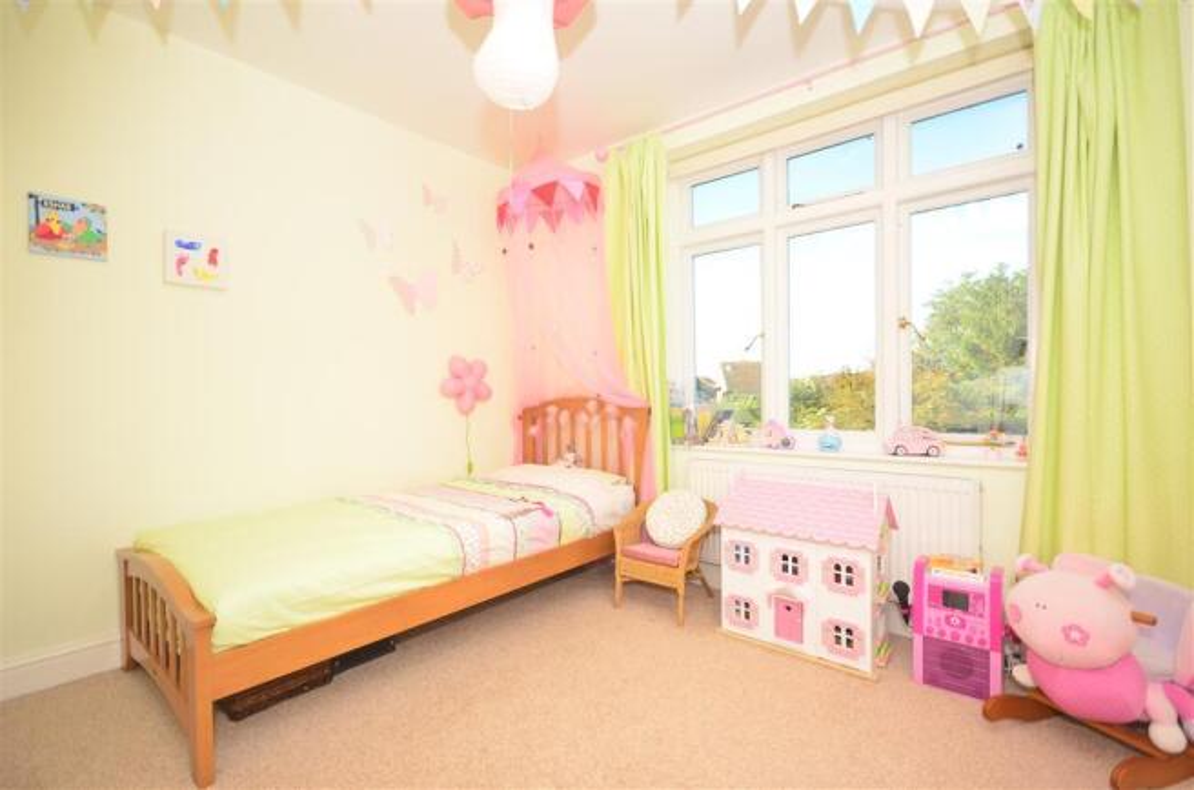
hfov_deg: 92.6
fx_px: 571
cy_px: 395
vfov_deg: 69.4
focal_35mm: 17
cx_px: 597
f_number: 5
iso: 200
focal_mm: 11.5
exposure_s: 1/200
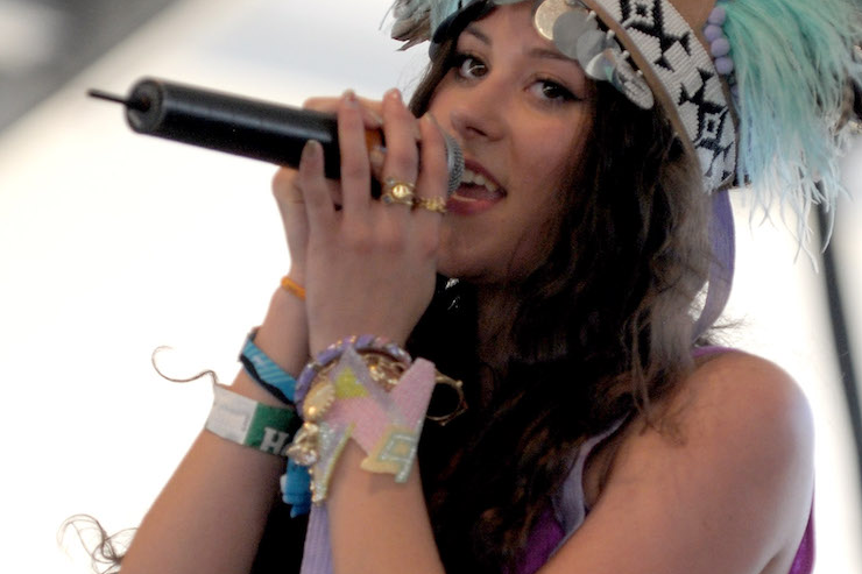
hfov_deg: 9.4
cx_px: 531
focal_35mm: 219
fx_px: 5242
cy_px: 157
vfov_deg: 6.3
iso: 1000
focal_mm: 135
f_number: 2.8
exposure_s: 1/2000
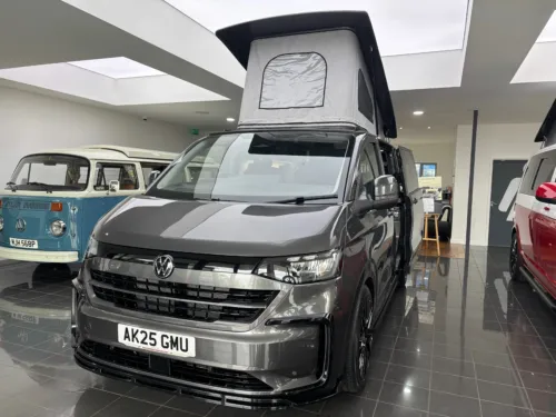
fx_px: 418
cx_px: 278
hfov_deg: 67.3
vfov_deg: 53.1
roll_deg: -1.7
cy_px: 208
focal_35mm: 26
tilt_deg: -4.9
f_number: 1.6
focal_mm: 5.96
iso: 50
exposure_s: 1/100
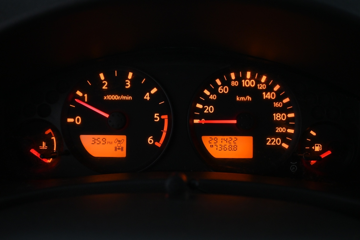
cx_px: 180
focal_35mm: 33
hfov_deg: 57.2
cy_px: 120
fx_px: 330
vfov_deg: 40.0
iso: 1600
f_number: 4
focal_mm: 22
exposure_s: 1/40
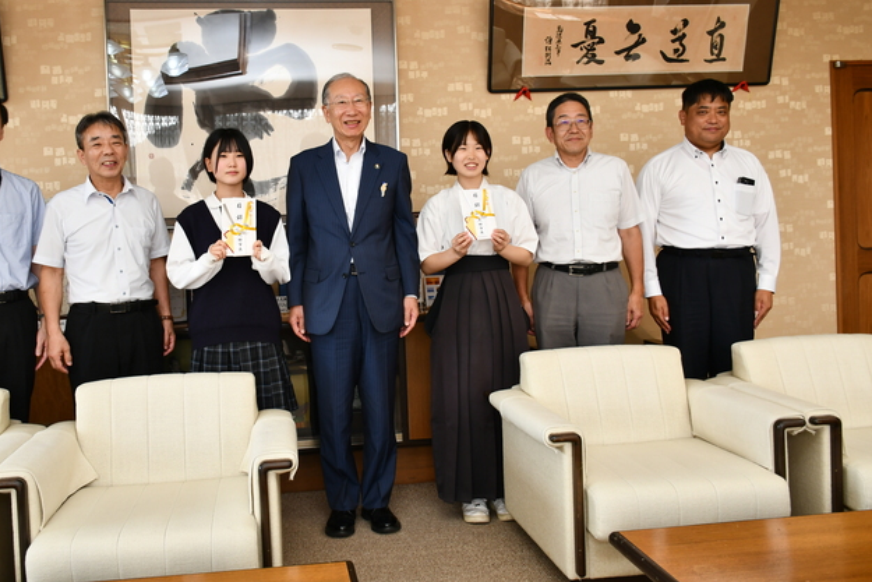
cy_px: 247
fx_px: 848
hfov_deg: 54.2
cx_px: 375
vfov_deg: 37.8
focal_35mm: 35
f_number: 4.5
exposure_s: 1/80
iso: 200
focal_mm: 20
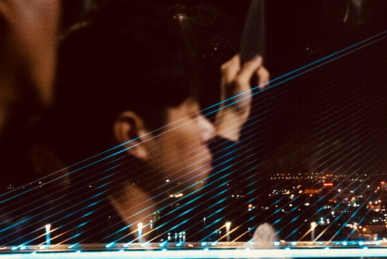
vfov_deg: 12.9
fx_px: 1119
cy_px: 308
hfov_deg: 19.3
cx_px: 334
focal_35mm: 104
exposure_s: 1/6
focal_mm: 39
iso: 6400
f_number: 4
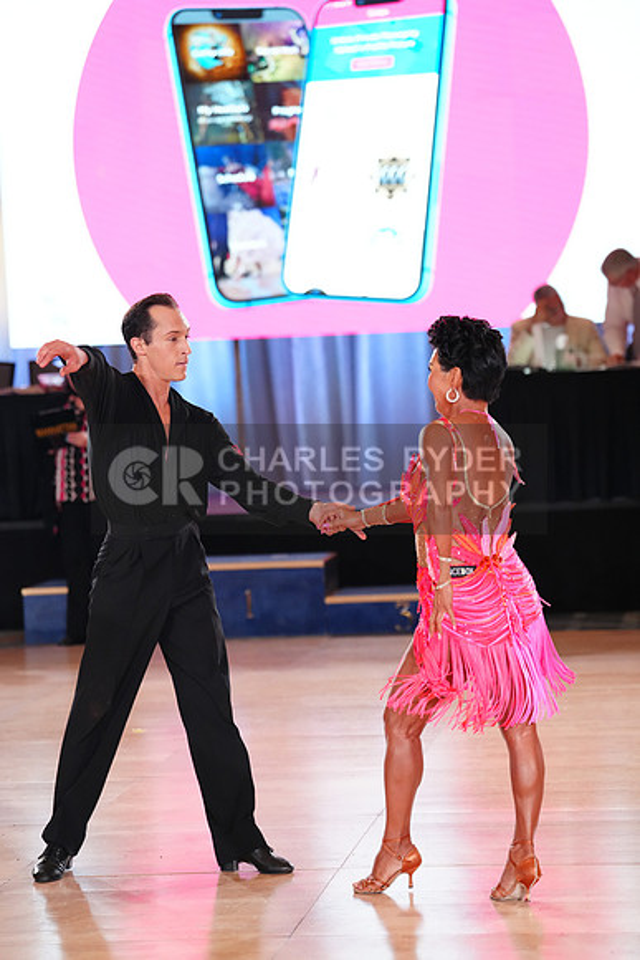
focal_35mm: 110
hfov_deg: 12.5
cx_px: 320
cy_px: 480
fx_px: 2931
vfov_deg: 18.6
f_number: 2.8
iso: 3200
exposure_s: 1/640
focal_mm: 110
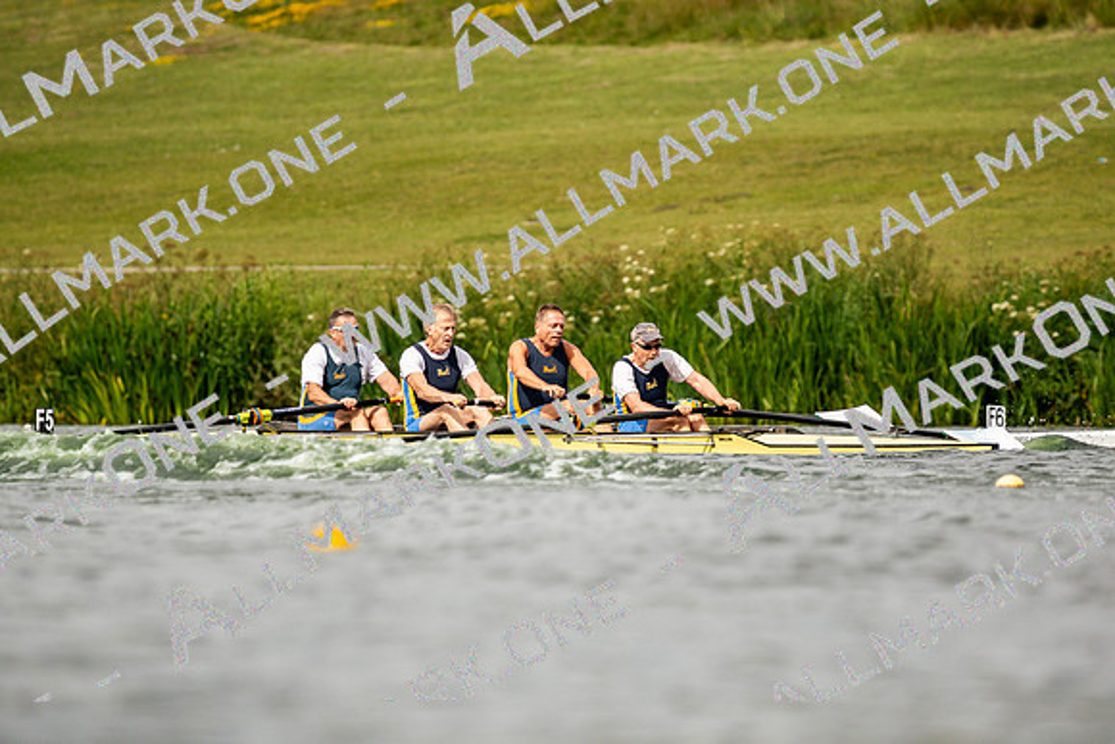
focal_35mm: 900
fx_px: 27880
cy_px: 372
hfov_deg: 2.3
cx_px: 558
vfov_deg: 1.5
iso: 250
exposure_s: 1/2000
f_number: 6.3
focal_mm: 600
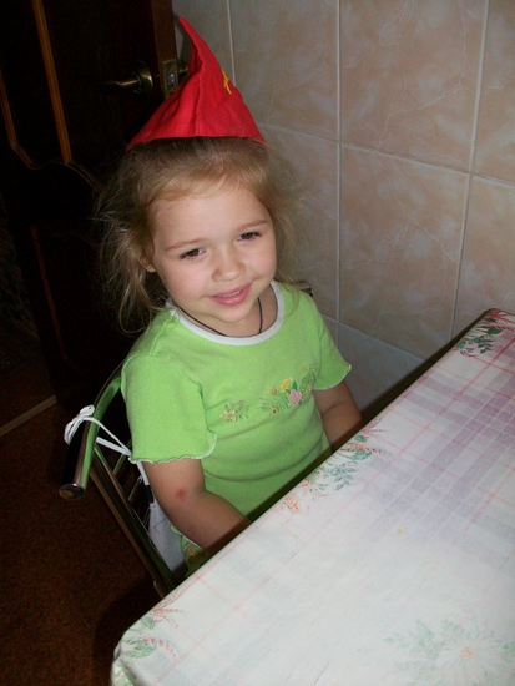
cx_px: 258
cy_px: 343
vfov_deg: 56.8
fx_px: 634
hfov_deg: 44.2
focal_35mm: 32
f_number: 2.8
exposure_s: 1/60
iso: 120
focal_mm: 5.7
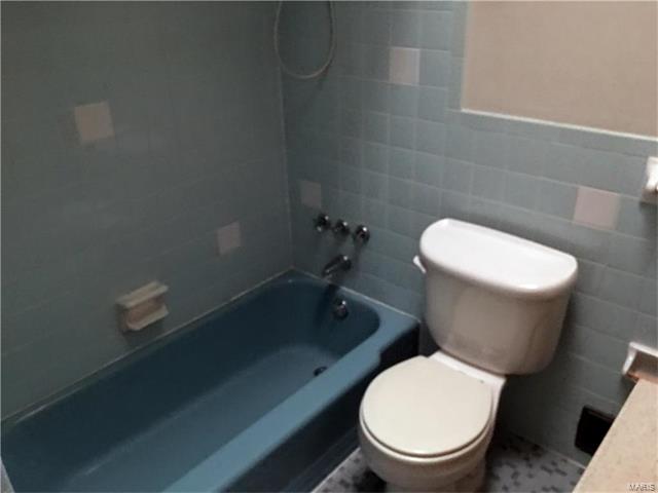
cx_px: 329
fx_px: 551
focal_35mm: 29
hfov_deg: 61.7
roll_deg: +1.9
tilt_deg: -25.2
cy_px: 246
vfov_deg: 48.2
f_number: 2.2
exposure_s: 1/4
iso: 100
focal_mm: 4.15
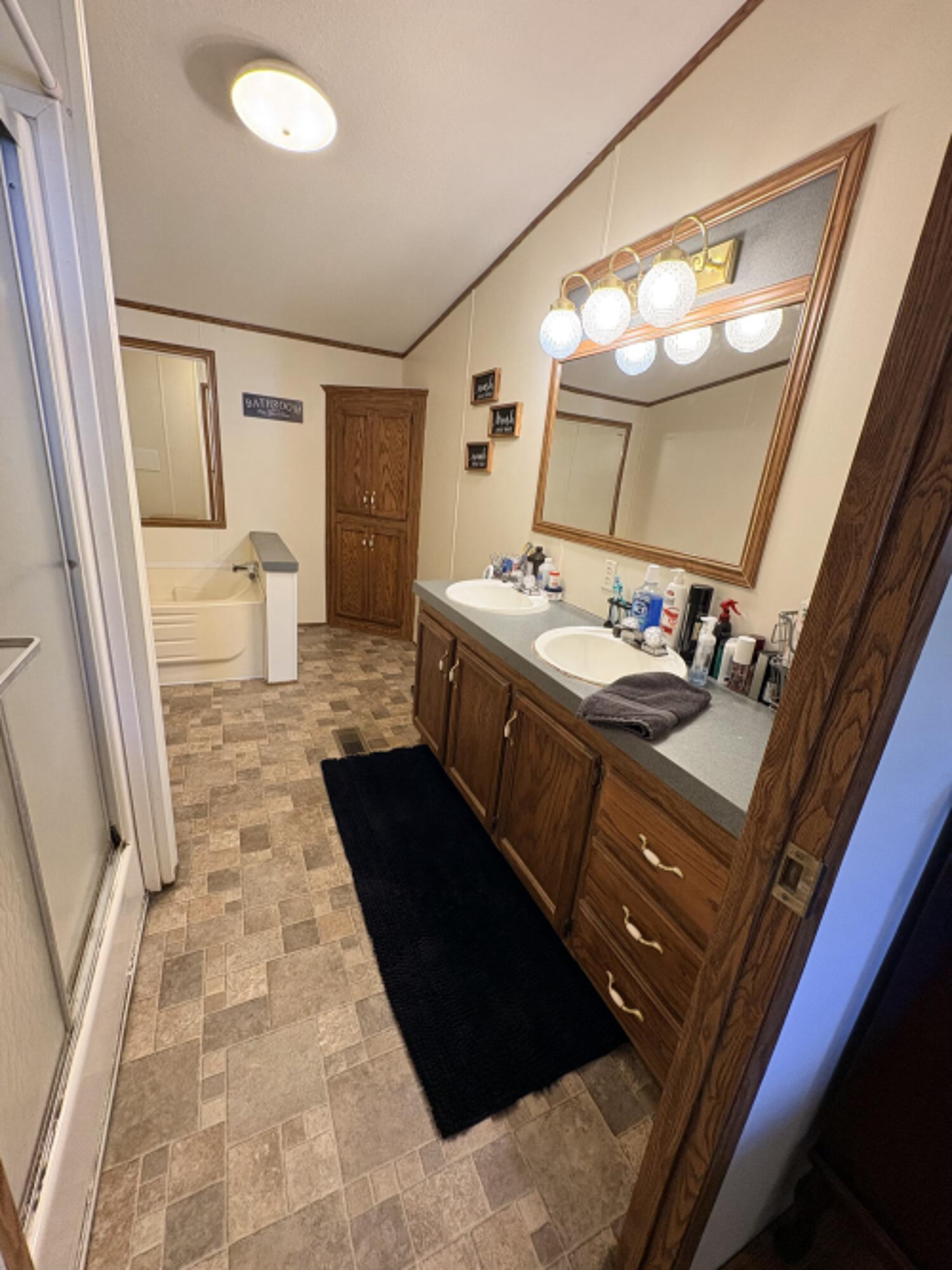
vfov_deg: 102.1
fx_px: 514
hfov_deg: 85.7
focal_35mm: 14
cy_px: 635
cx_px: 476
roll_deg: -5.2
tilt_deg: -17.2
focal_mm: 2.22
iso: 250
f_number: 2.2
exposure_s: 1/60
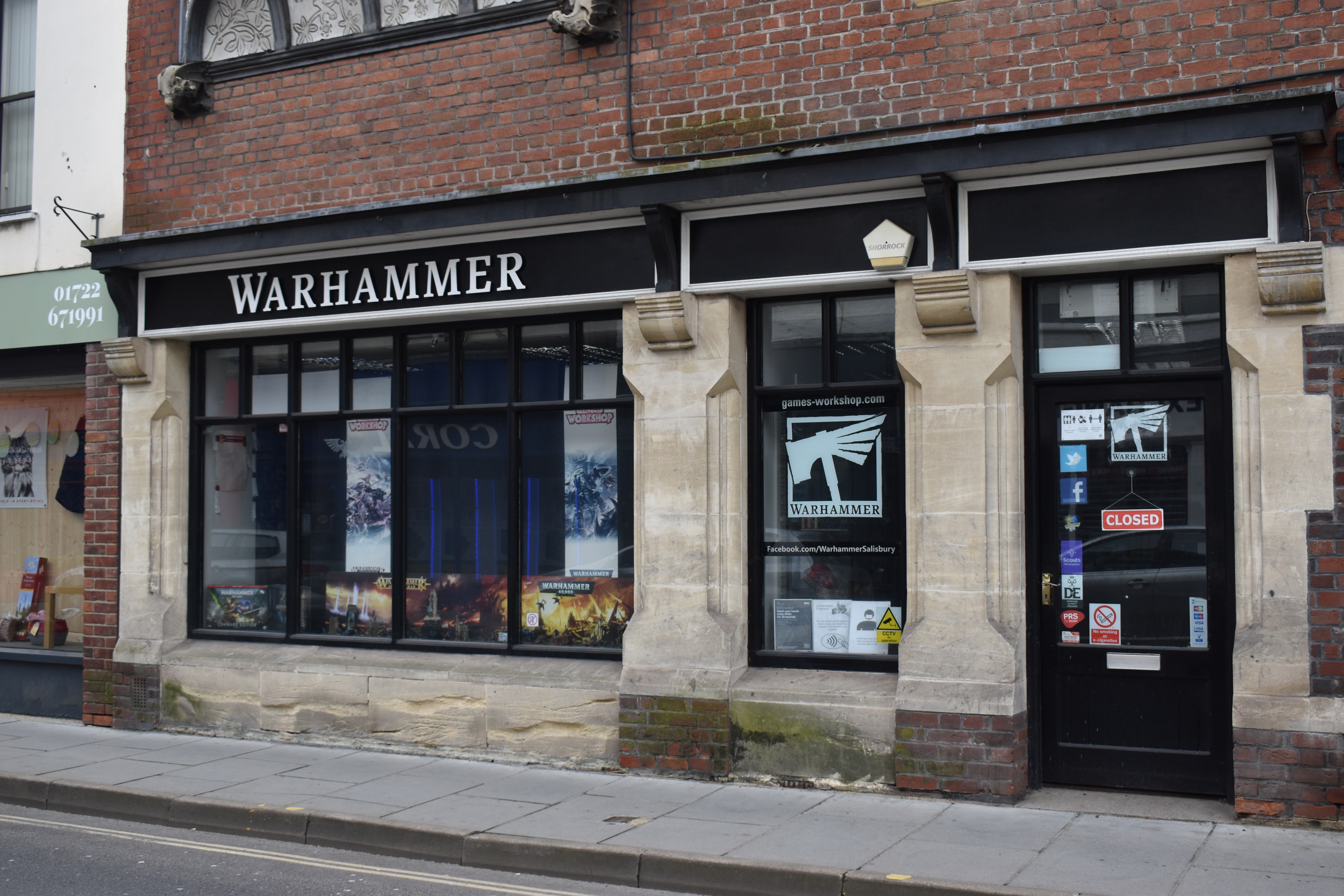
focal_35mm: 39
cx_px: 672
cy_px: 448
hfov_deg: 49.6
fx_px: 1456
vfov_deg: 34.2
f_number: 5.6
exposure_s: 1/250
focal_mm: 26
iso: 280
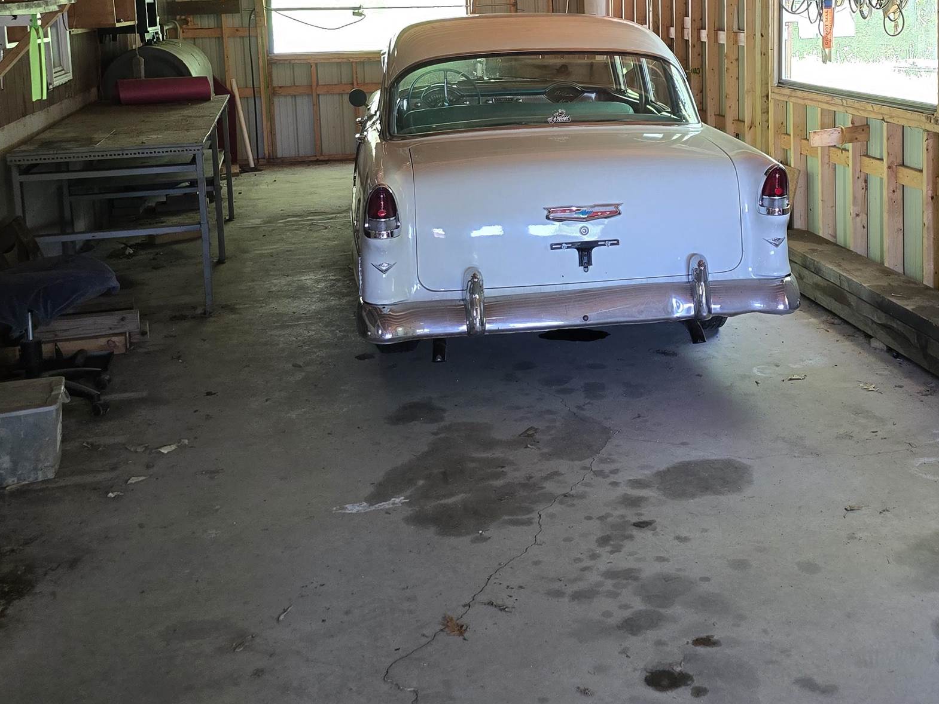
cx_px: 608
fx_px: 1221
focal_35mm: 45
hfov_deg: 41.6
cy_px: 123
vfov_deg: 31.2
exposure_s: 1/120
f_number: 1.7
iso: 400
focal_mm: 6.3
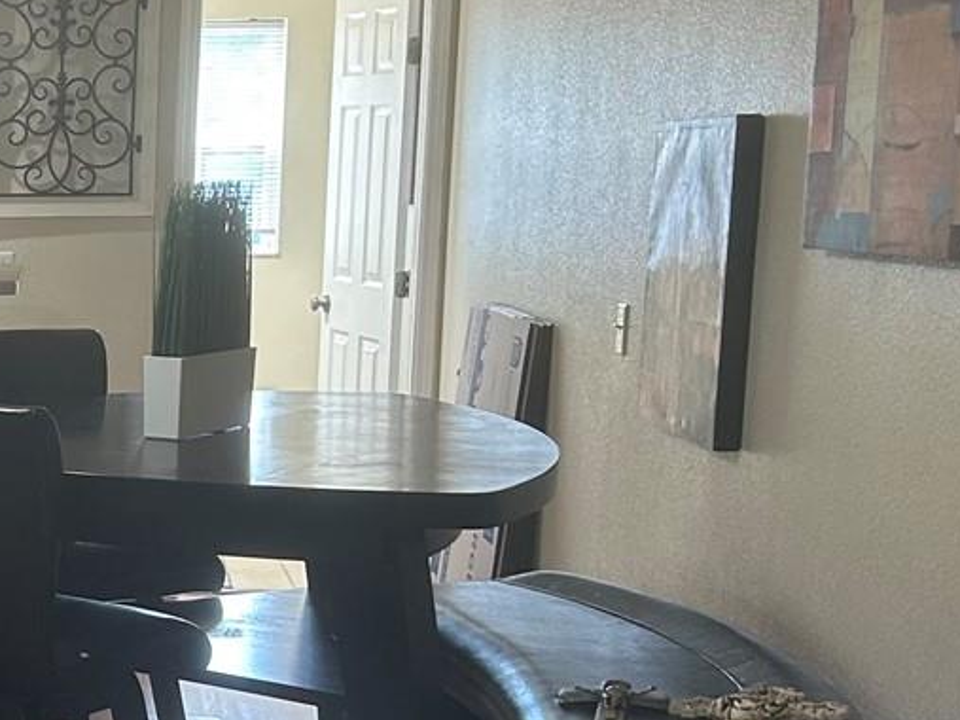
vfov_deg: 17.9
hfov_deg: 21.5
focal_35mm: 82
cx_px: -303
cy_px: 481
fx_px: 2274
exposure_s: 1/60
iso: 125
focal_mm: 5.7
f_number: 1.5
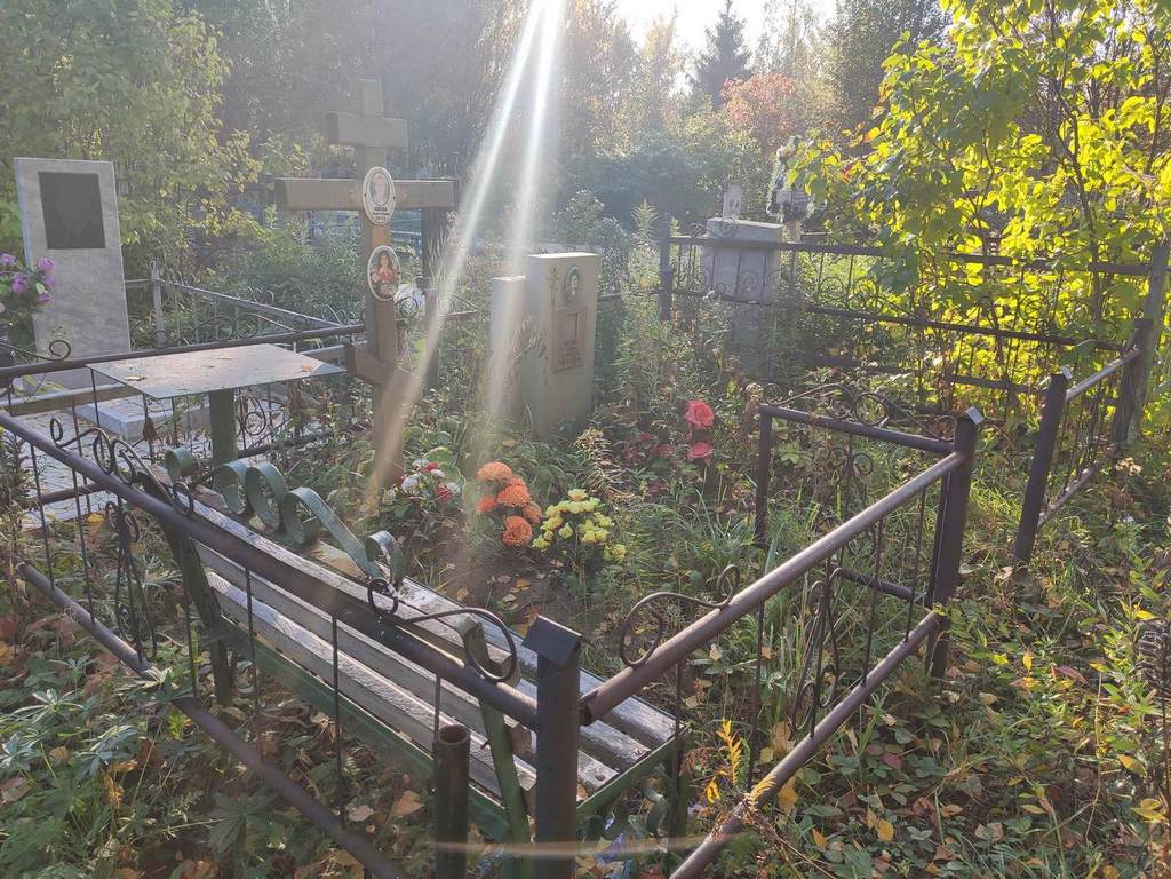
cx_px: 586
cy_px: 440
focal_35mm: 26
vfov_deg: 53.1
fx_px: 880
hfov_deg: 67.3
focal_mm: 4.77
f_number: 1.75
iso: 112
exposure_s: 1/403
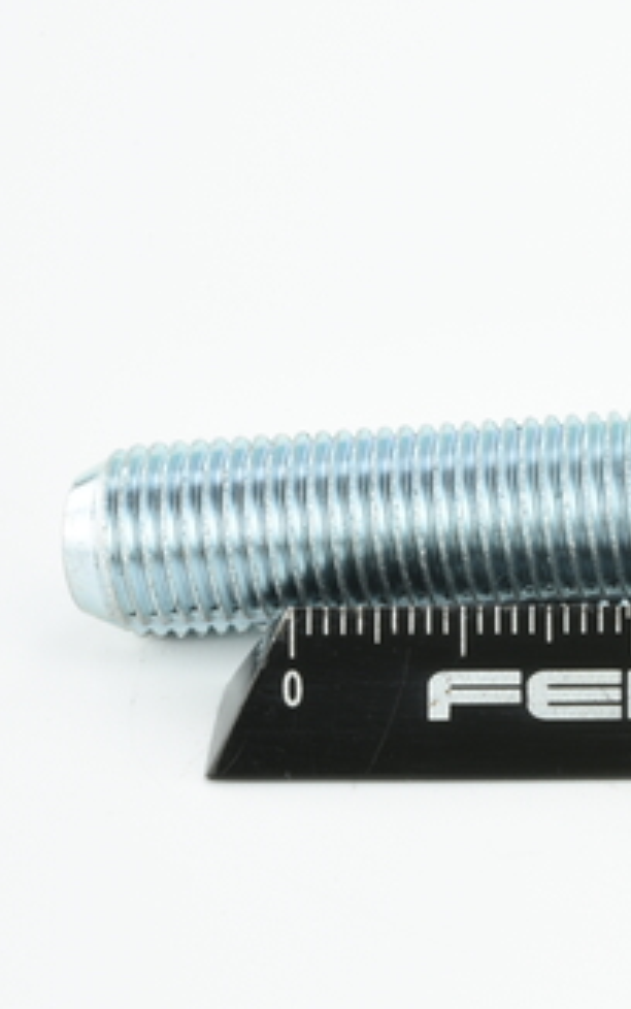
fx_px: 3711
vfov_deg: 15.5
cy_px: 529
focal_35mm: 135
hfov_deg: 9.5
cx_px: 848
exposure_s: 1/2
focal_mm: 60
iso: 64
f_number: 29
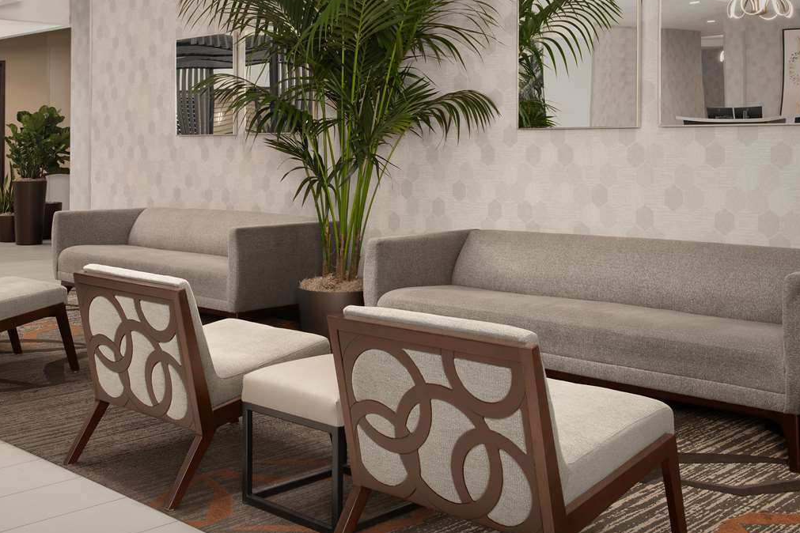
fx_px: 1022
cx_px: 351
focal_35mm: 46
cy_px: 206
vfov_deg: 29.2
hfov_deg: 42.7
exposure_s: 1/20
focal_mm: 31
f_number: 11
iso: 400
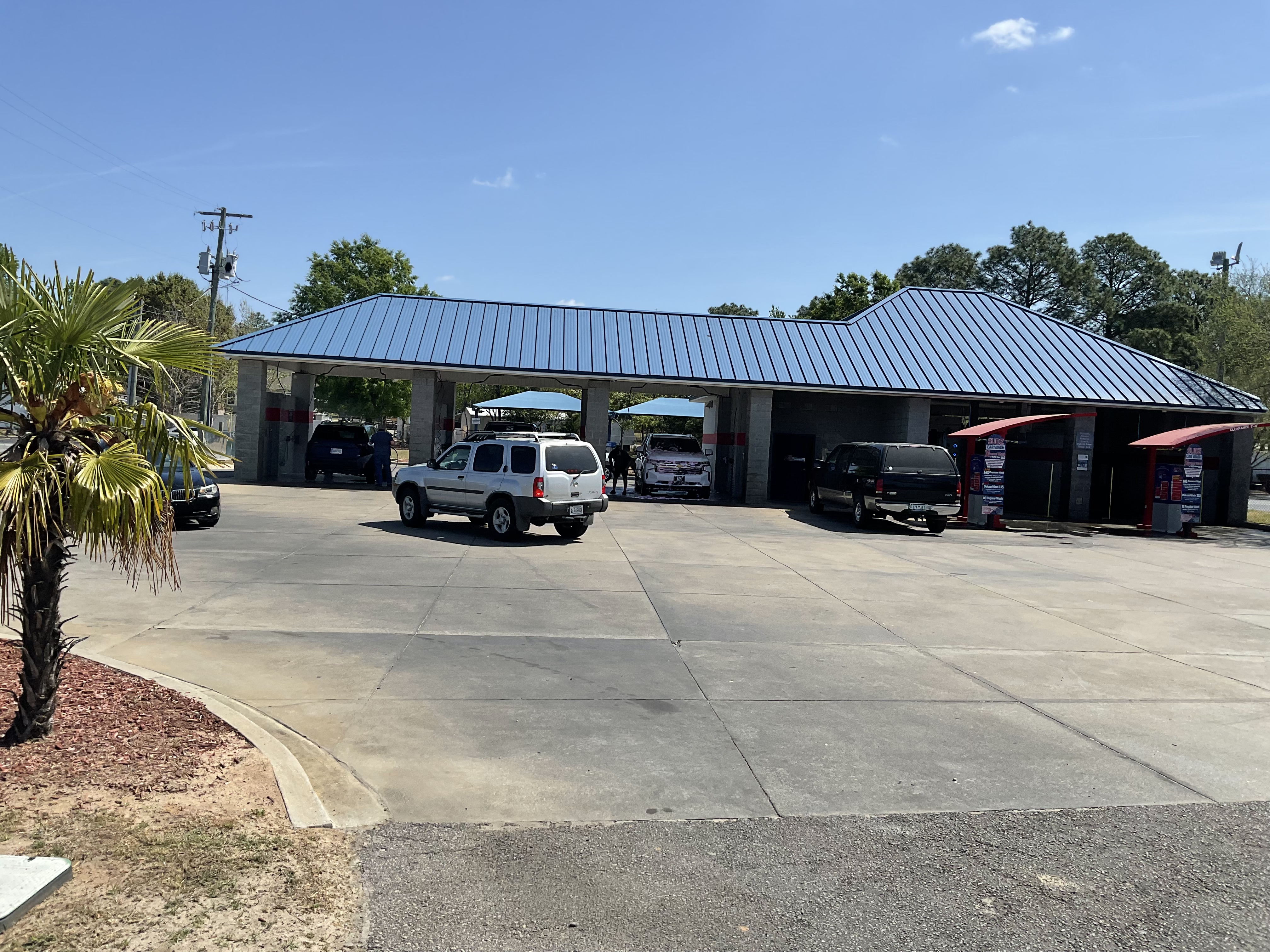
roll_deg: -3.8
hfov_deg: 61.7
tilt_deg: -0.9
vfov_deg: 48.2
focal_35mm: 29
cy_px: 476
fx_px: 1064
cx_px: 635
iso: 16
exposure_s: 1/2538
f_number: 1.8
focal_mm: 3
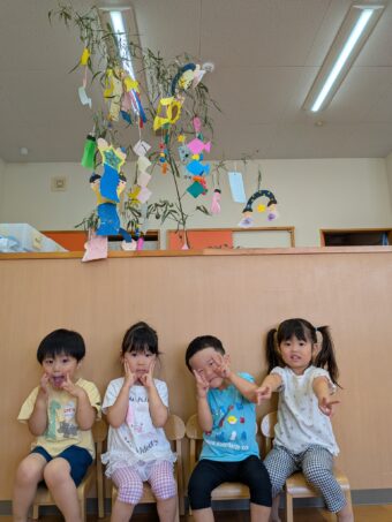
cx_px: 196
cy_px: 261
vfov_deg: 71.6
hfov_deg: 56.8
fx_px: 362
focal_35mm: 24
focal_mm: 4.53
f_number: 1.7
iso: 26
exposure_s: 1/560
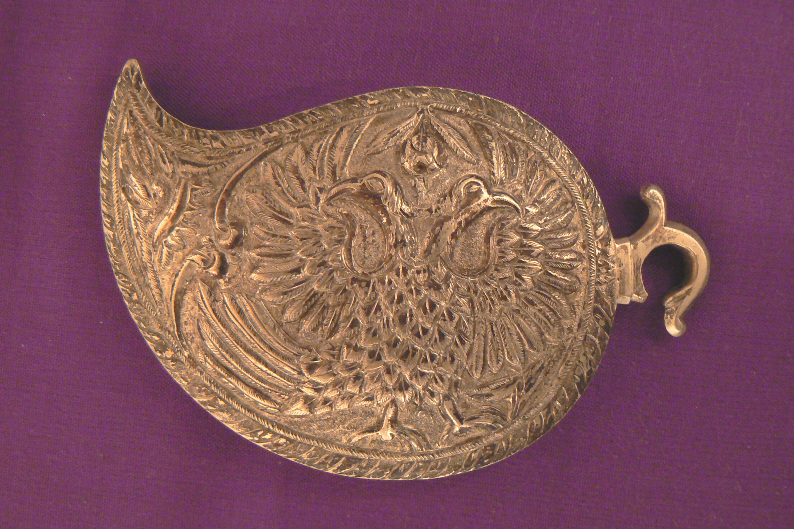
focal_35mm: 38
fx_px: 838
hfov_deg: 50.7
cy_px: 271
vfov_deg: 35.0
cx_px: 395
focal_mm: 6
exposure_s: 1
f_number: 2.8
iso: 200
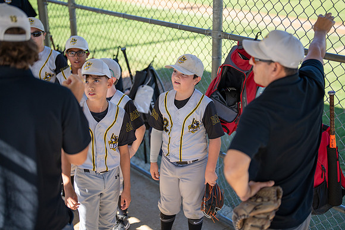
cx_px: 172
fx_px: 479
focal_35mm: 50
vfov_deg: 27.0
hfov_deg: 39.6
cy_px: 115
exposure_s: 1/4000
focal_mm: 50
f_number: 1.2
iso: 100
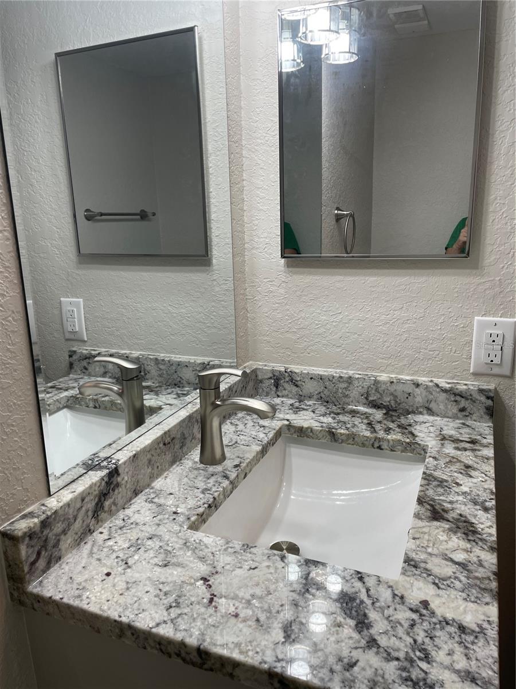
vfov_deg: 67.3
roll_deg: +1.4
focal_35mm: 26
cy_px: 344
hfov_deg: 53.1
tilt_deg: -11.8
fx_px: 517
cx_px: 258
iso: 40
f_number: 1.6
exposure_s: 1/120
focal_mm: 4.2
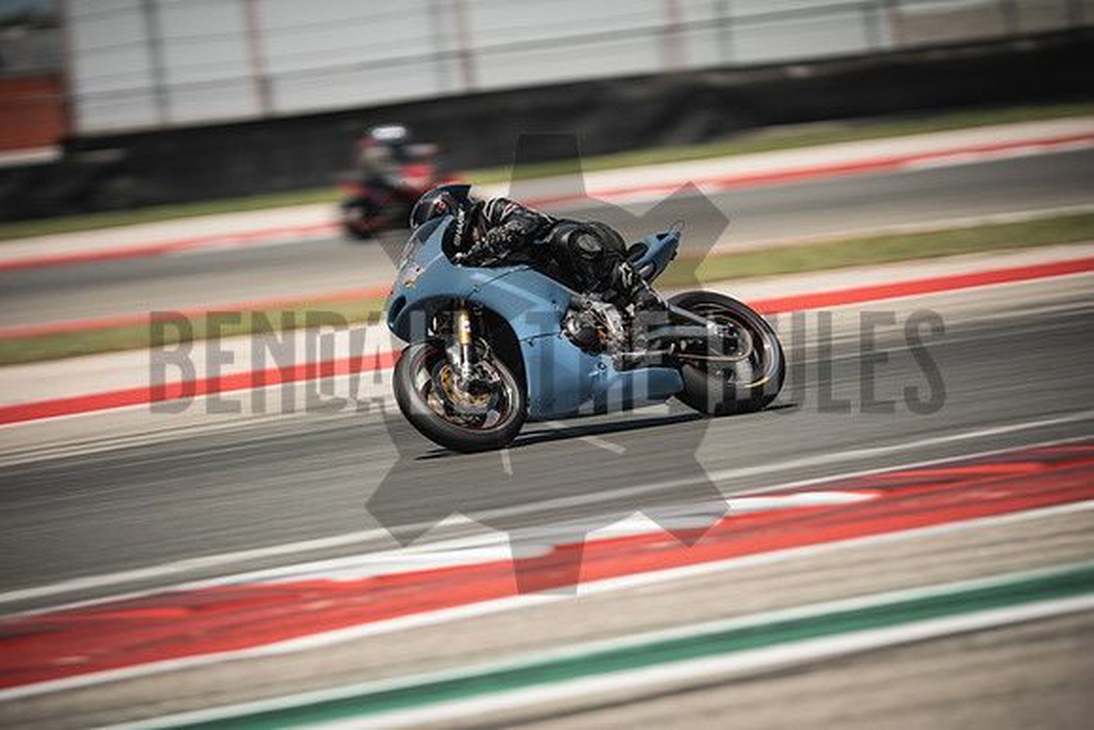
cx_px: 547
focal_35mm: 300
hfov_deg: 6.9
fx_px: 9118
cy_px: 365
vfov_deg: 4.6
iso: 160
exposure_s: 1/250
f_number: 2
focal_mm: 200
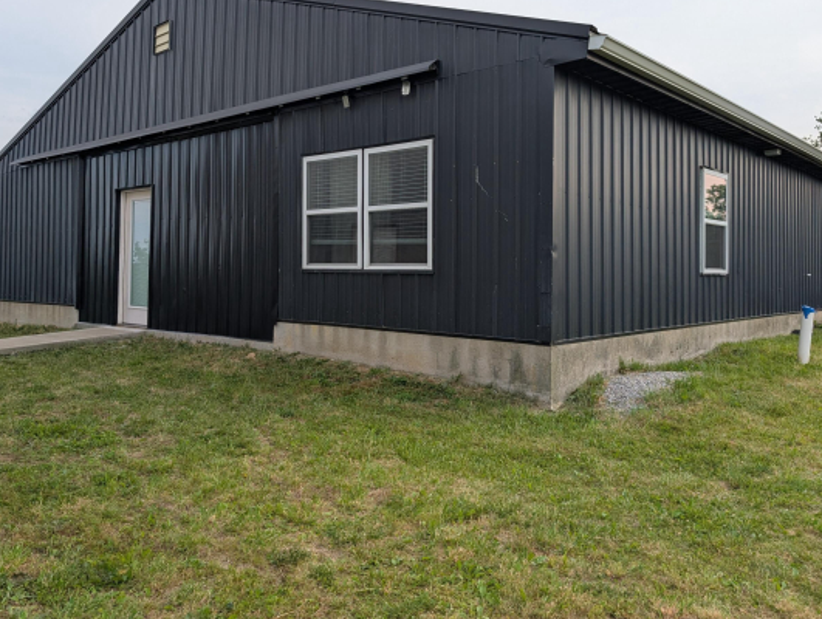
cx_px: 364
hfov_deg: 59.7
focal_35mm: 30
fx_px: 714
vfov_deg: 46.7
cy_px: 251
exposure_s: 1/725
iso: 21
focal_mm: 6.9
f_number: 1.68
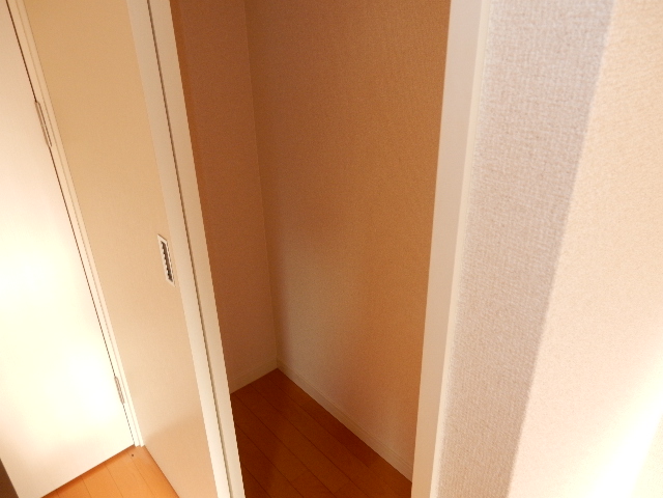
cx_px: 332
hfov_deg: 69.4
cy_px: 249
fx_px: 479
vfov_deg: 54.9
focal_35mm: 25
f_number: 3.7
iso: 200
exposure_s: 1/30
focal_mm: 4.5
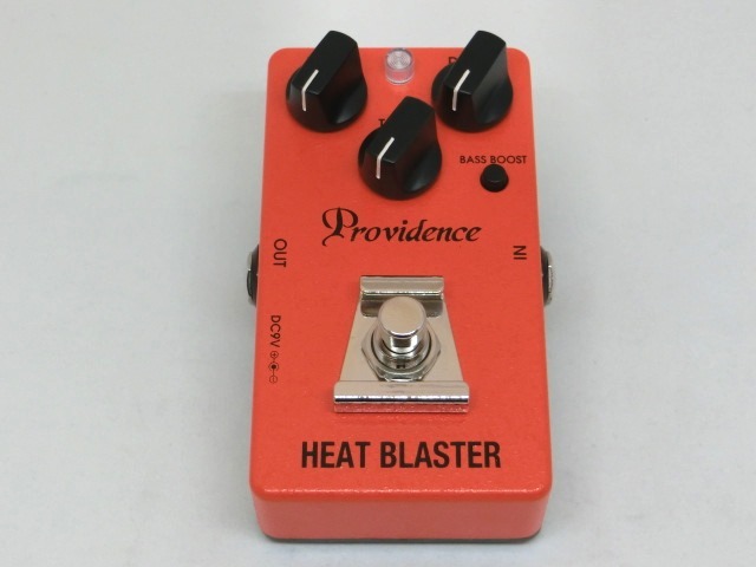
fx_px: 1529
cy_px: 284
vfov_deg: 21.0
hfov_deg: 27.8
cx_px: 378
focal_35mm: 70
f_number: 5.2
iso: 400
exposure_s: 1/80
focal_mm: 12.4
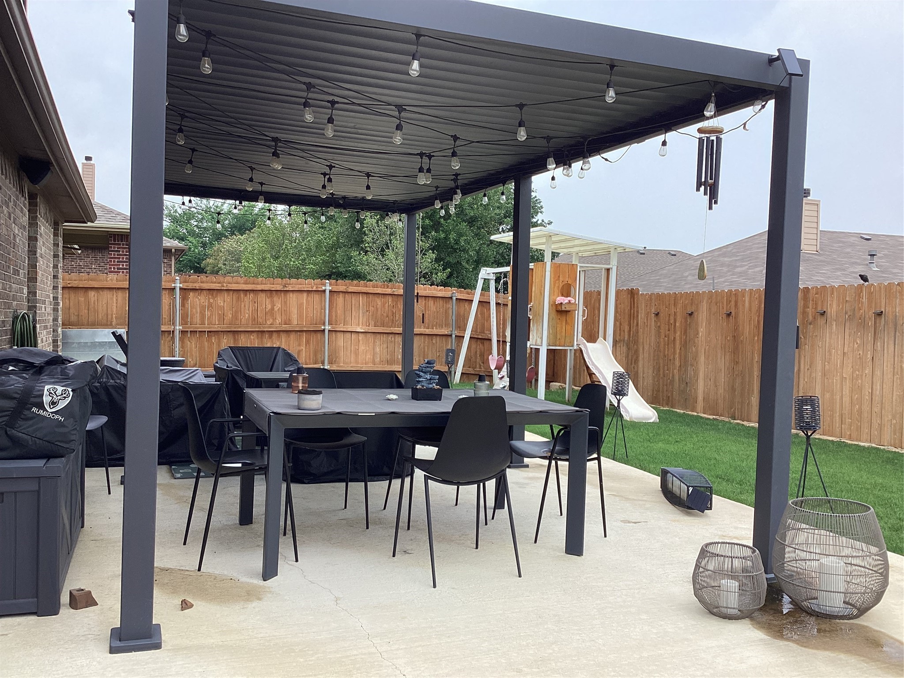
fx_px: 810
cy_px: 339
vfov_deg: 45.4
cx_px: 452
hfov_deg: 58.4
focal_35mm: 31
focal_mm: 3.3
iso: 25
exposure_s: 1/662
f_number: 2.4
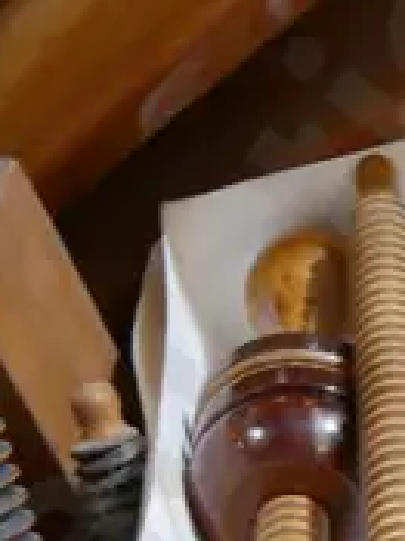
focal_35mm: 164
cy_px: 396
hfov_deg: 9.0
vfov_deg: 12.0
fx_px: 2561
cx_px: 184
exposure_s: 1/60
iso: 250
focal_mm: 14
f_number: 3.5
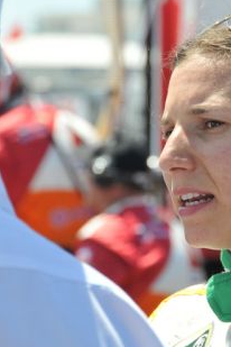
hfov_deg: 2.8
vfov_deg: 4.2
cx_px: 186
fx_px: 4677
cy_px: 134
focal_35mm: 486
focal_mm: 200
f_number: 10
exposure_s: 1/400
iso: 400
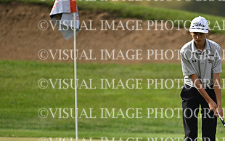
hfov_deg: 2.8
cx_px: 143
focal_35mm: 763
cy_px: 98
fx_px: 4680
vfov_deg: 1.7
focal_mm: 400
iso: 500
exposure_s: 1/2500
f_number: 4.5
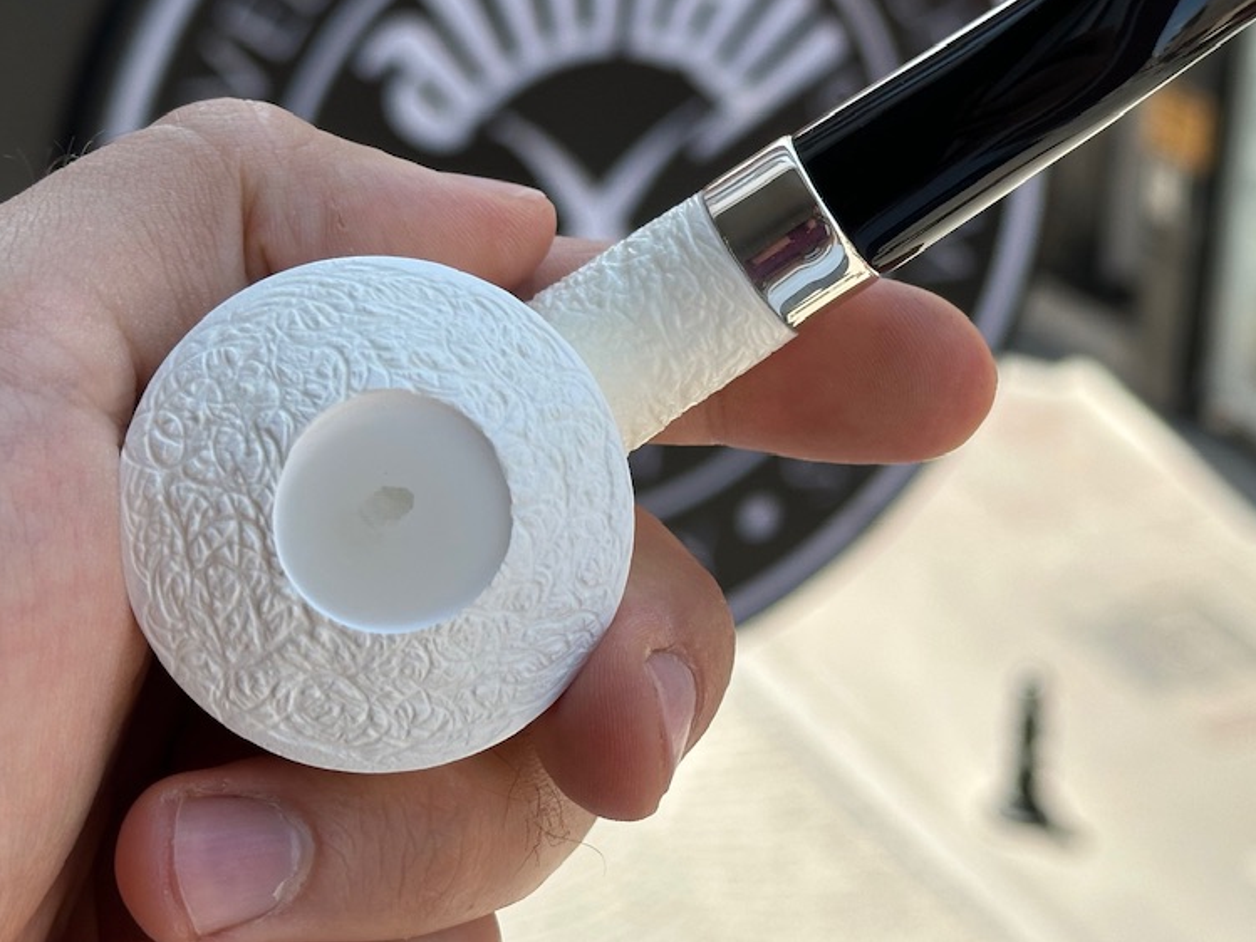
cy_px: 312
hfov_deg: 23.7
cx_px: 857
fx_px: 2976
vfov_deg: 17.9
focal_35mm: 82
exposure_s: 1/1433
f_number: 1.78
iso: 64
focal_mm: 6.86
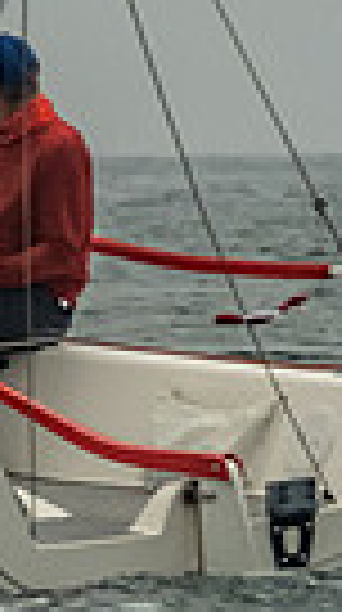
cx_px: -658
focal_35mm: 1801
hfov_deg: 0.7
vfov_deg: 1.2
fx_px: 29180
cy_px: -562
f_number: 9
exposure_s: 1/3200
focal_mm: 200
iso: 800
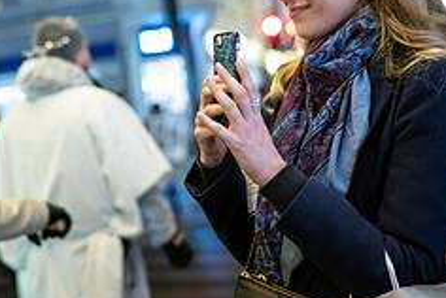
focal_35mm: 86
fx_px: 1067
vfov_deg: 15.9
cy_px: 112
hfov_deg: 23.3
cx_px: 85
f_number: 1.6
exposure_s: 1/200
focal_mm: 35
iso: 2500
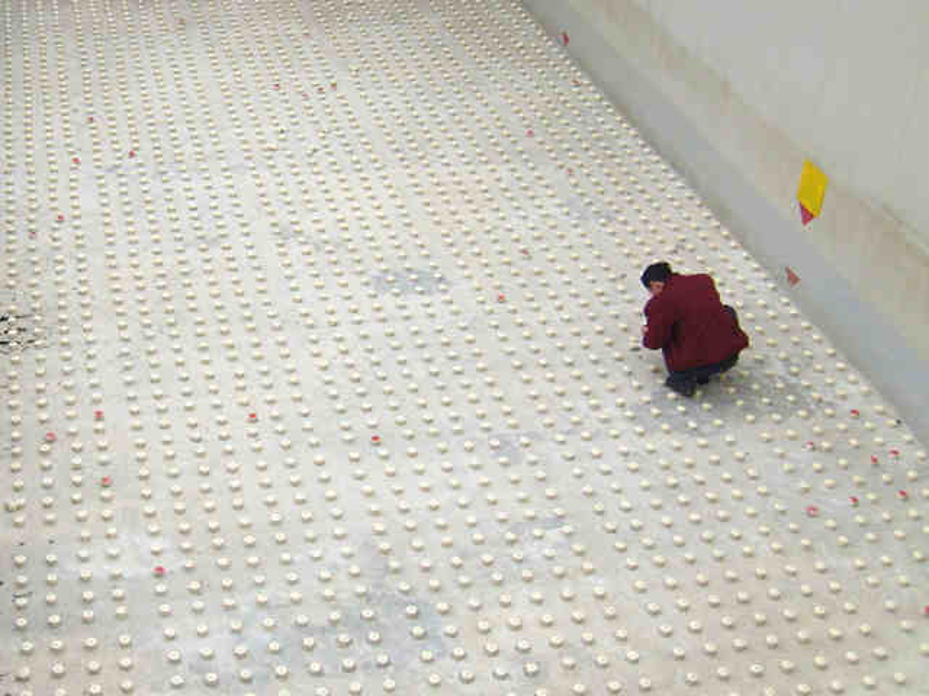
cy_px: 348
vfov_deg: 40.7
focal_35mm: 35
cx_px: 464
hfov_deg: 52.6
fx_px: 939
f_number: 7.1
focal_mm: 5.8
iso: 80
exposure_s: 1/90
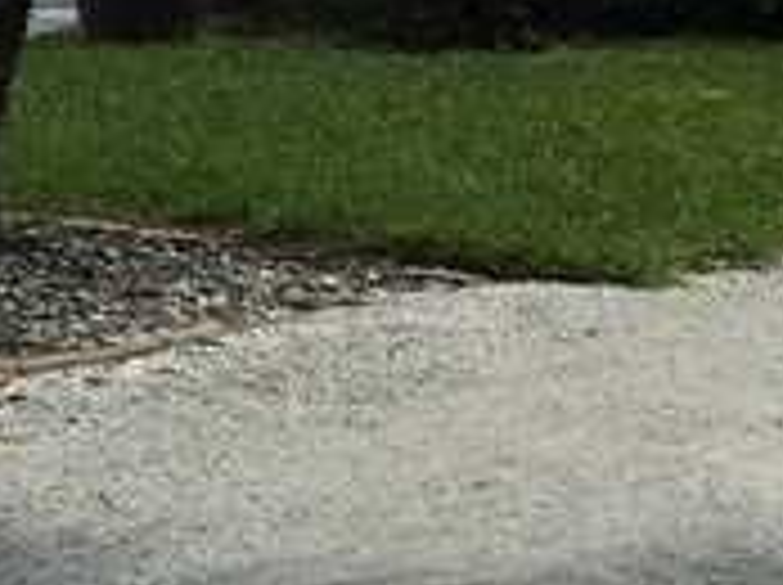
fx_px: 3863
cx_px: -477
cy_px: -382
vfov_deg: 8.4
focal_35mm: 171
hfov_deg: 11.0
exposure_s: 1/2959
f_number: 2.2
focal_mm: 4.15
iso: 25
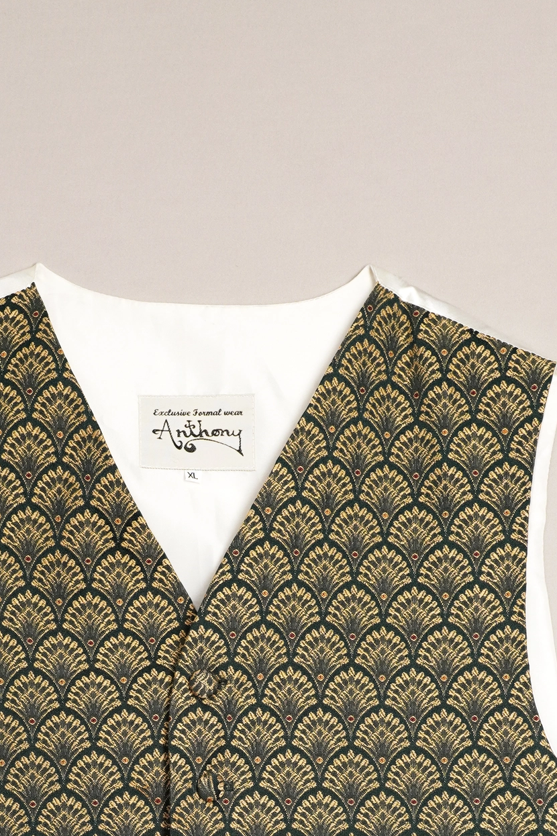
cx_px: 171
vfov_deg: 17.8
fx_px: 2576
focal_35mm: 111
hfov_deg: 12.3
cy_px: 905
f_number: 8
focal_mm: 32
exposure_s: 1/30
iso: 400
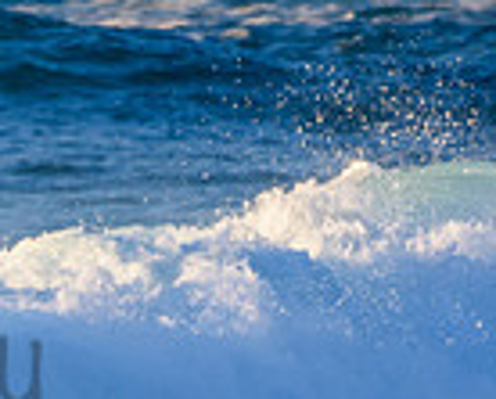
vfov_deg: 0.5
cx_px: -338
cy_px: 322
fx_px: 43382
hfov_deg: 0.7
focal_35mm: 2949
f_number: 5.6
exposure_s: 1/1600
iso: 640
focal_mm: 500
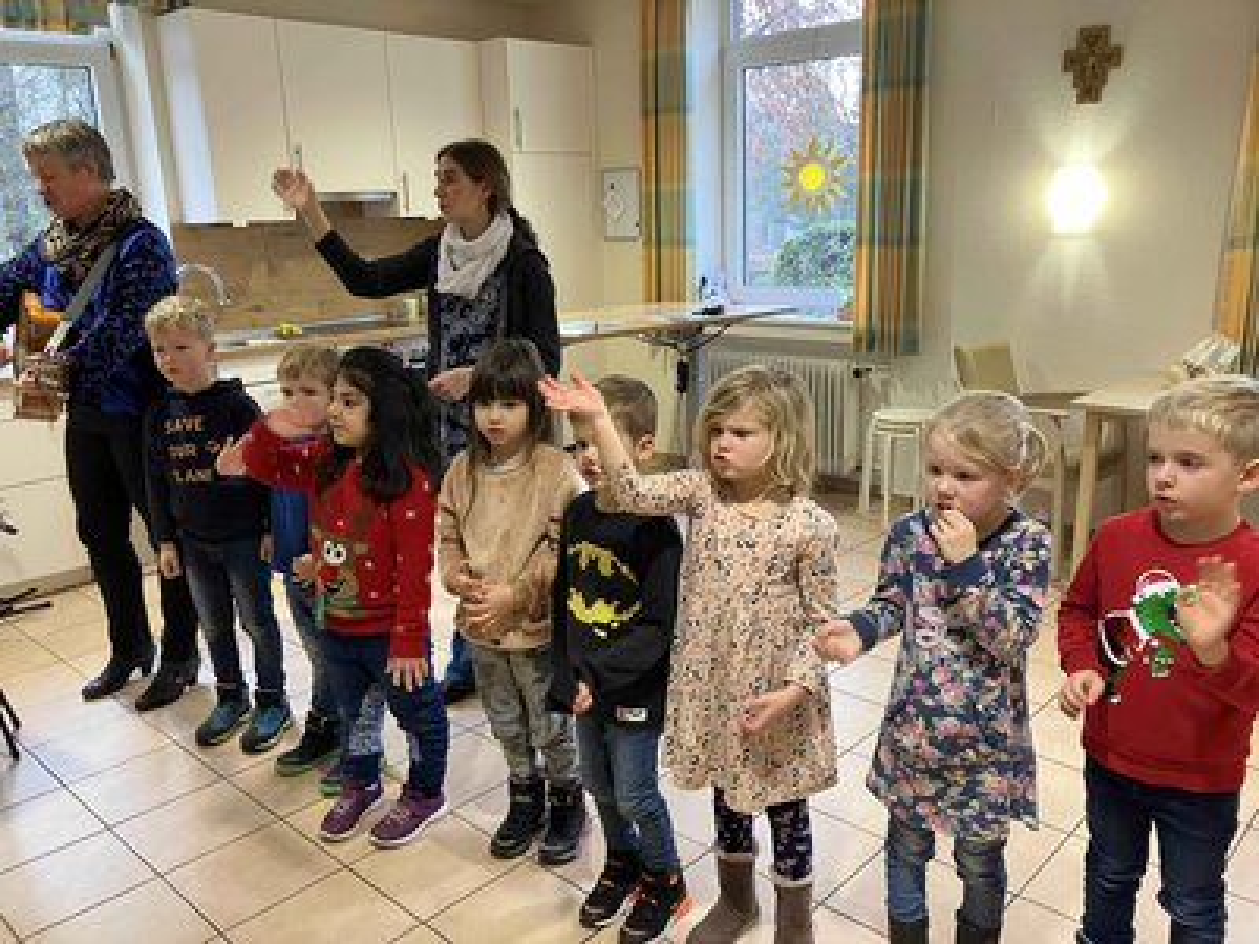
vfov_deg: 49.7
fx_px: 1018
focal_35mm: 28
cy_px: 472
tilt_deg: -14.1
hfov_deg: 63.4
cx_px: 630
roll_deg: +2.0
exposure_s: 1/50
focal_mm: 3.99
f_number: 1.8
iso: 160
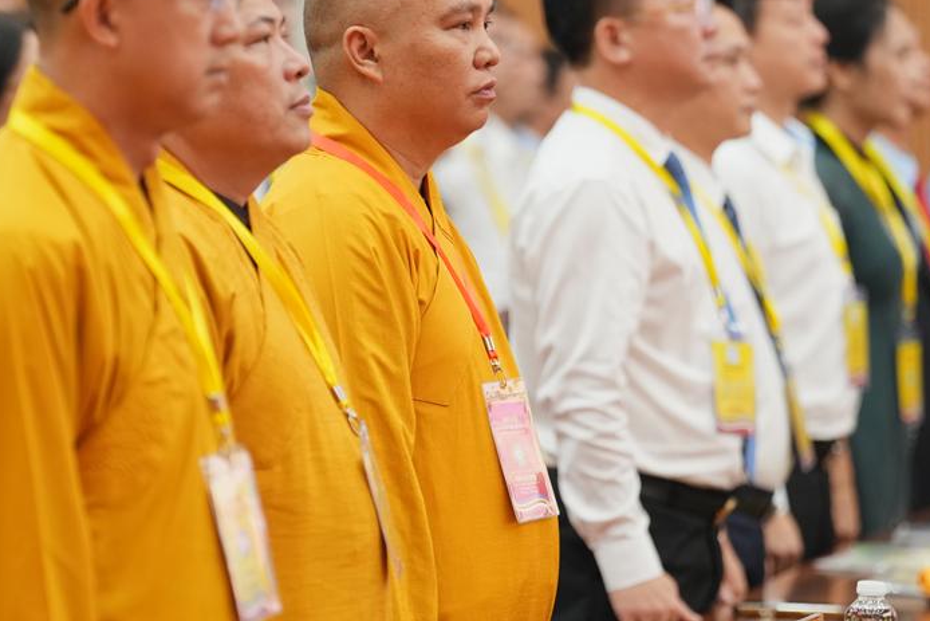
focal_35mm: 242
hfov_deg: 8.5
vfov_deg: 5.7
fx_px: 6253
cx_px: 336
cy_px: 300
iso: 2500
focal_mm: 140
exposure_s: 1/200
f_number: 2.8
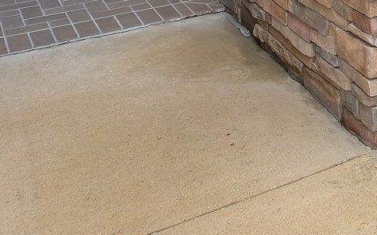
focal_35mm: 66
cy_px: -242
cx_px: 454
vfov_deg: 15.5
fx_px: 678
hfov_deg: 27.3
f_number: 8
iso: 250
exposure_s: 1/60
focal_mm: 10
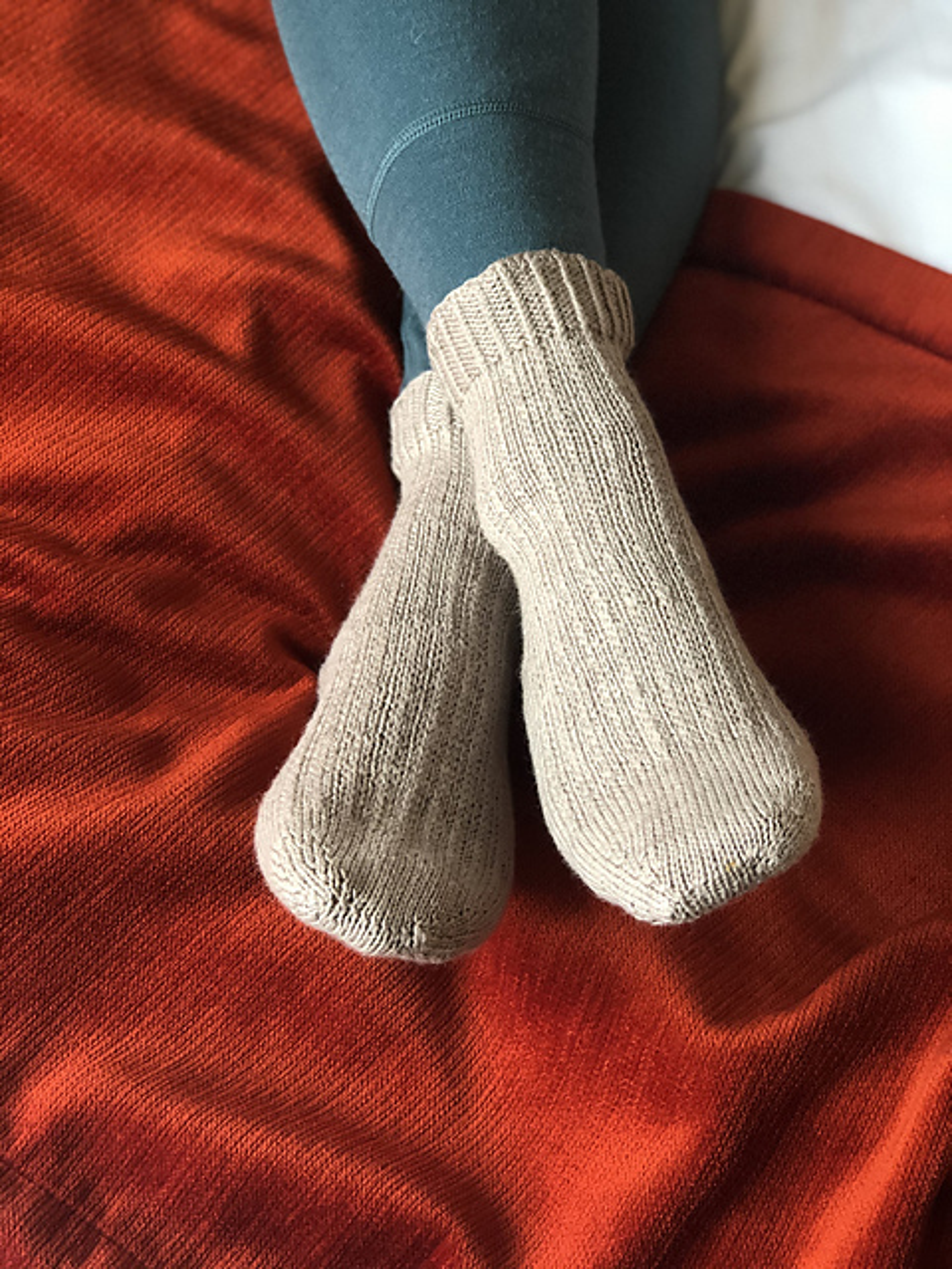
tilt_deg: -66.8
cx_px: 476
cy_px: 634
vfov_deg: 33.8
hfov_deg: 25.7
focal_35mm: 57
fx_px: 2090
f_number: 2.8
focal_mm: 6.6
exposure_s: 1/33
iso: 250
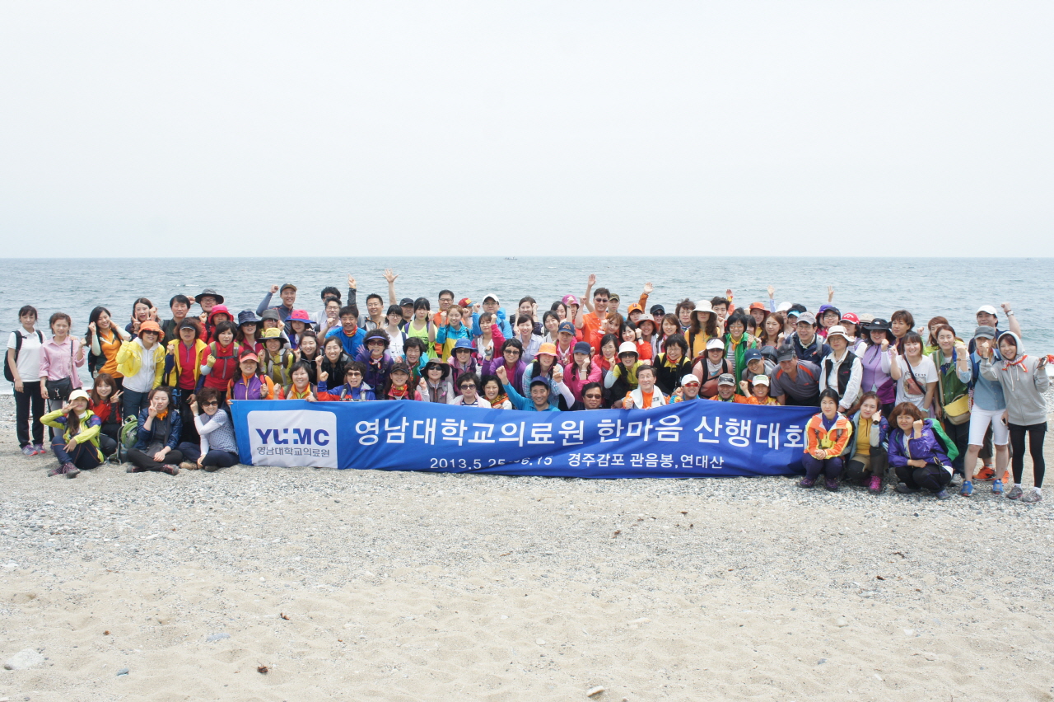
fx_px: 922
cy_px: 351
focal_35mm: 32
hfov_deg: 59.5
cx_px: 527
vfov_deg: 41.7
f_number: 8
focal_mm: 21
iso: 200
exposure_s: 1/320
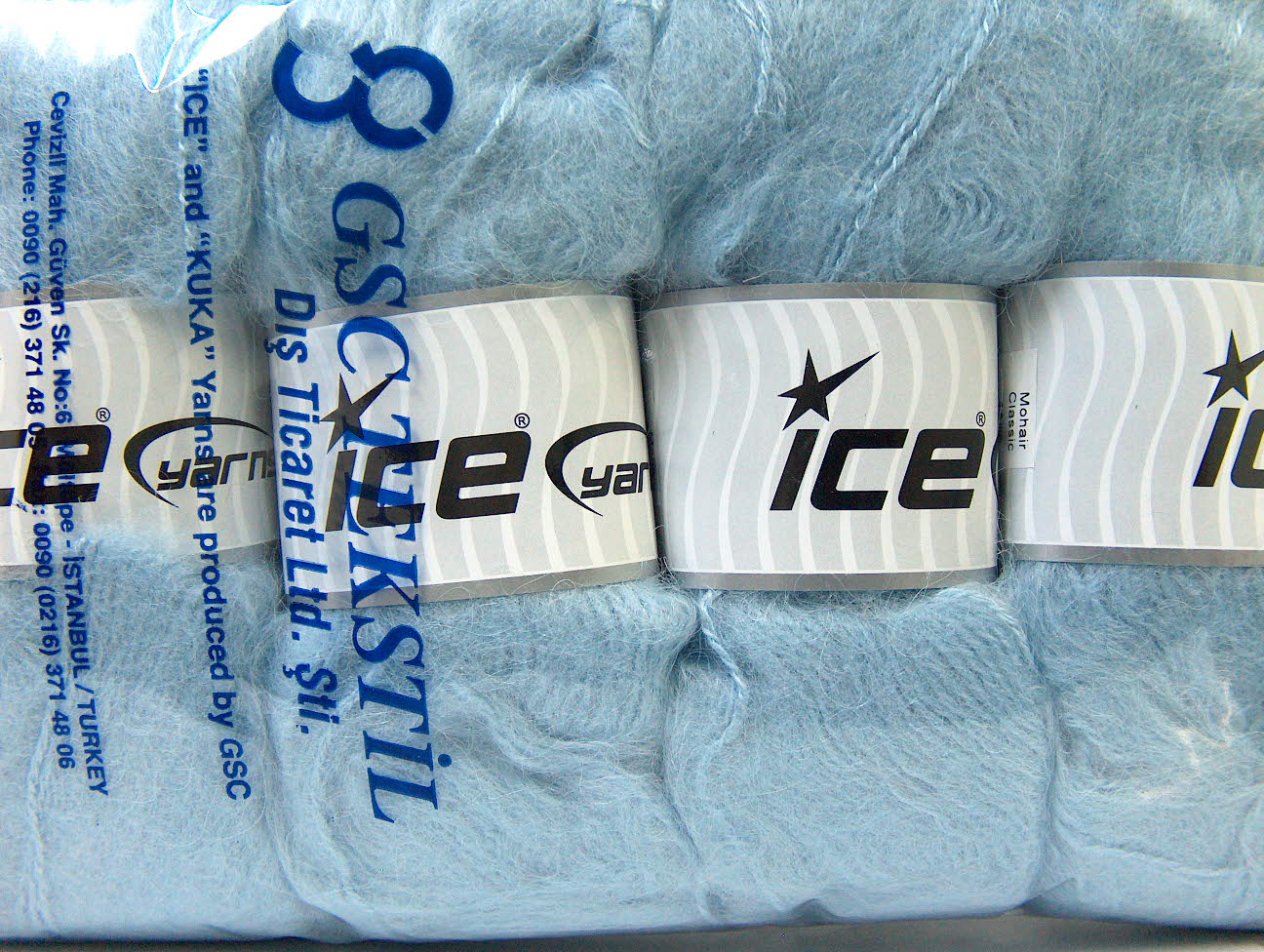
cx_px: 632
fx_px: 1353
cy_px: 476
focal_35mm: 37
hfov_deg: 50.1
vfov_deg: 38.8
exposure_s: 1/31.4
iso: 200
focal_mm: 7.6
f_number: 2.8
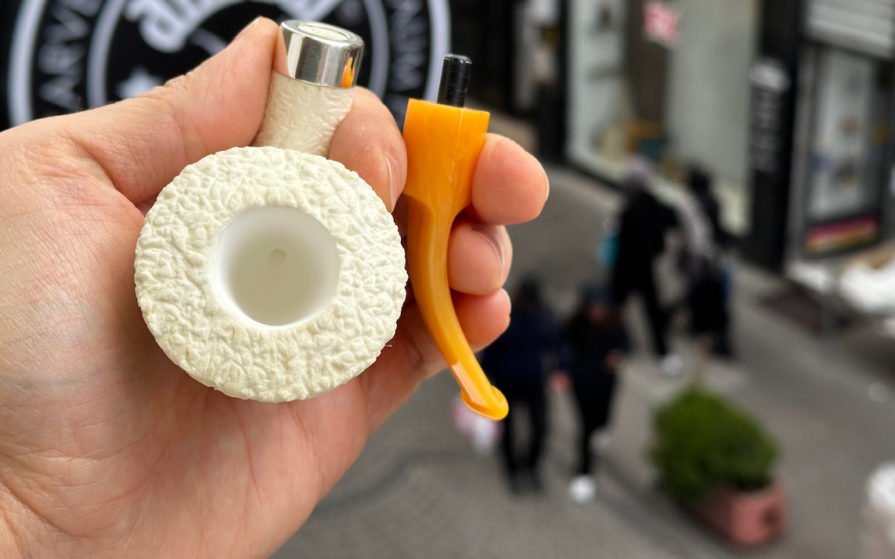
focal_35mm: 57
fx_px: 1390
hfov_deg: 35.7
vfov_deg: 22.7
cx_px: 412
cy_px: 195
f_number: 1.78
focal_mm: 6.86
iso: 64
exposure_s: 1/296
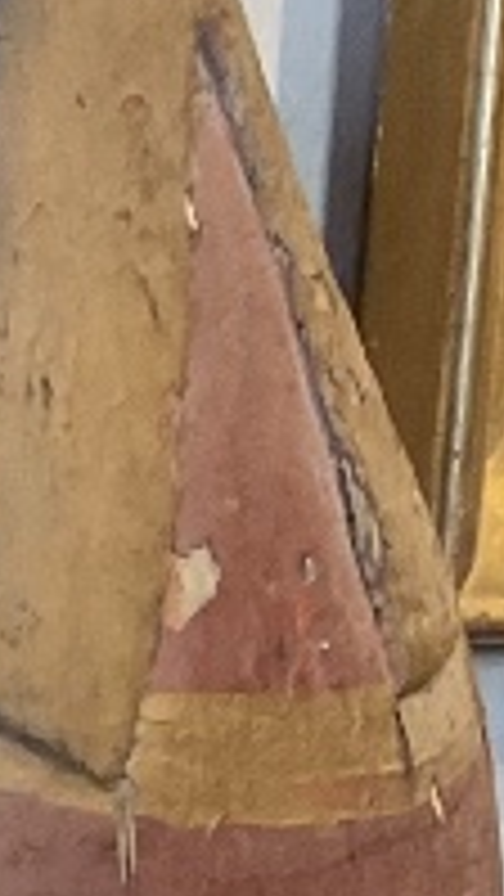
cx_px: -630
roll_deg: -0.5
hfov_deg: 6.1
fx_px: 4536
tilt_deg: -10.3
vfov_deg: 10.8
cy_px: 1427
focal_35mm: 191
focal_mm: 3
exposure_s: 1/50
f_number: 1.8
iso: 125
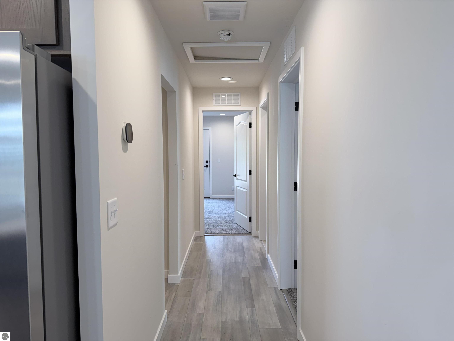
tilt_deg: -3.0
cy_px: 170
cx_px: 227
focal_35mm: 24
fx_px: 315
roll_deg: +0.7
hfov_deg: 71.6
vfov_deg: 56.8
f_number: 1.78
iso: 100
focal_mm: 6.76
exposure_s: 1/120
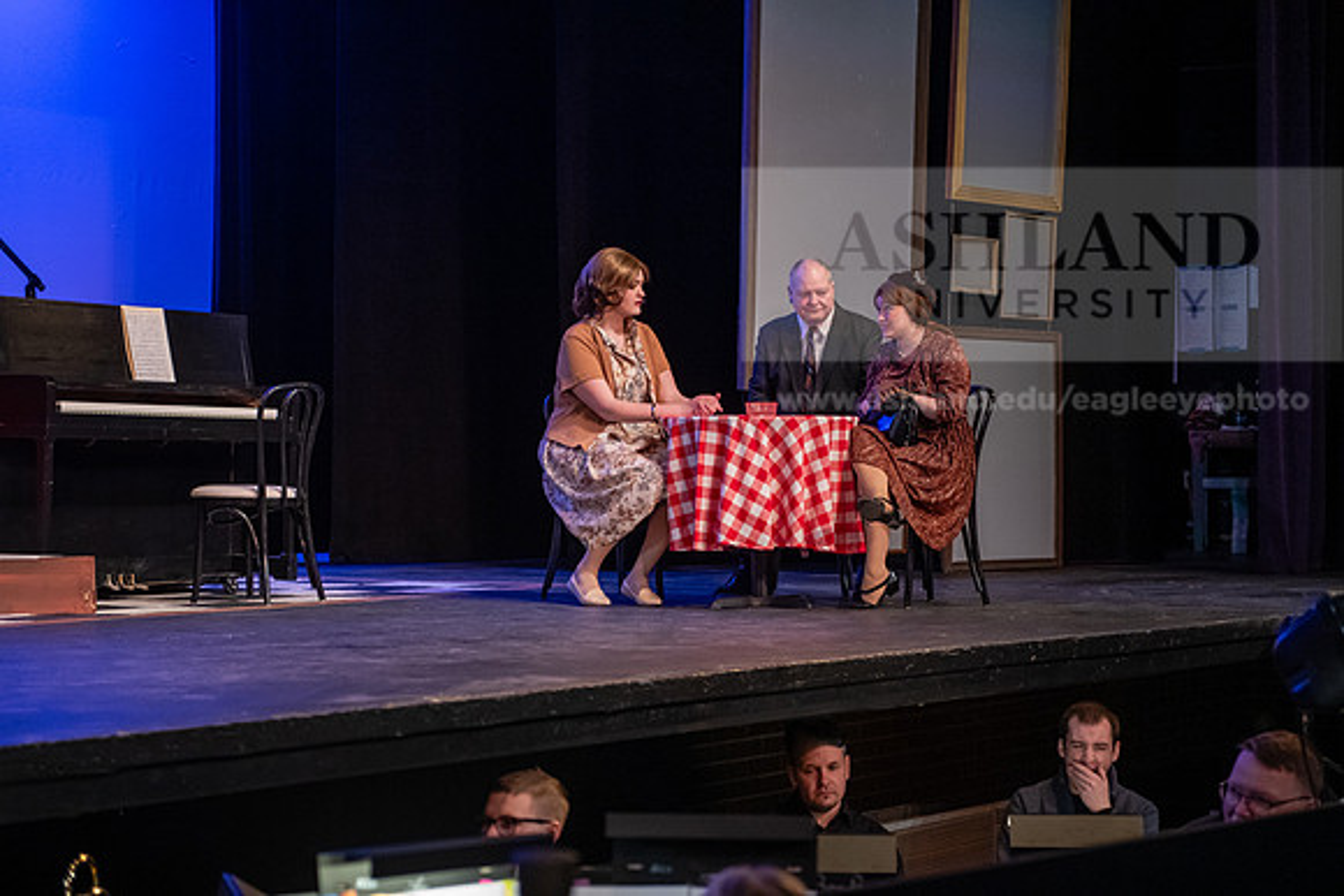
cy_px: 448
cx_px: 672
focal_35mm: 70
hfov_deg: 28.8
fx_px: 2614
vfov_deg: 19.5
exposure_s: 1/200
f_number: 2.8
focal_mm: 70
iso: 3200
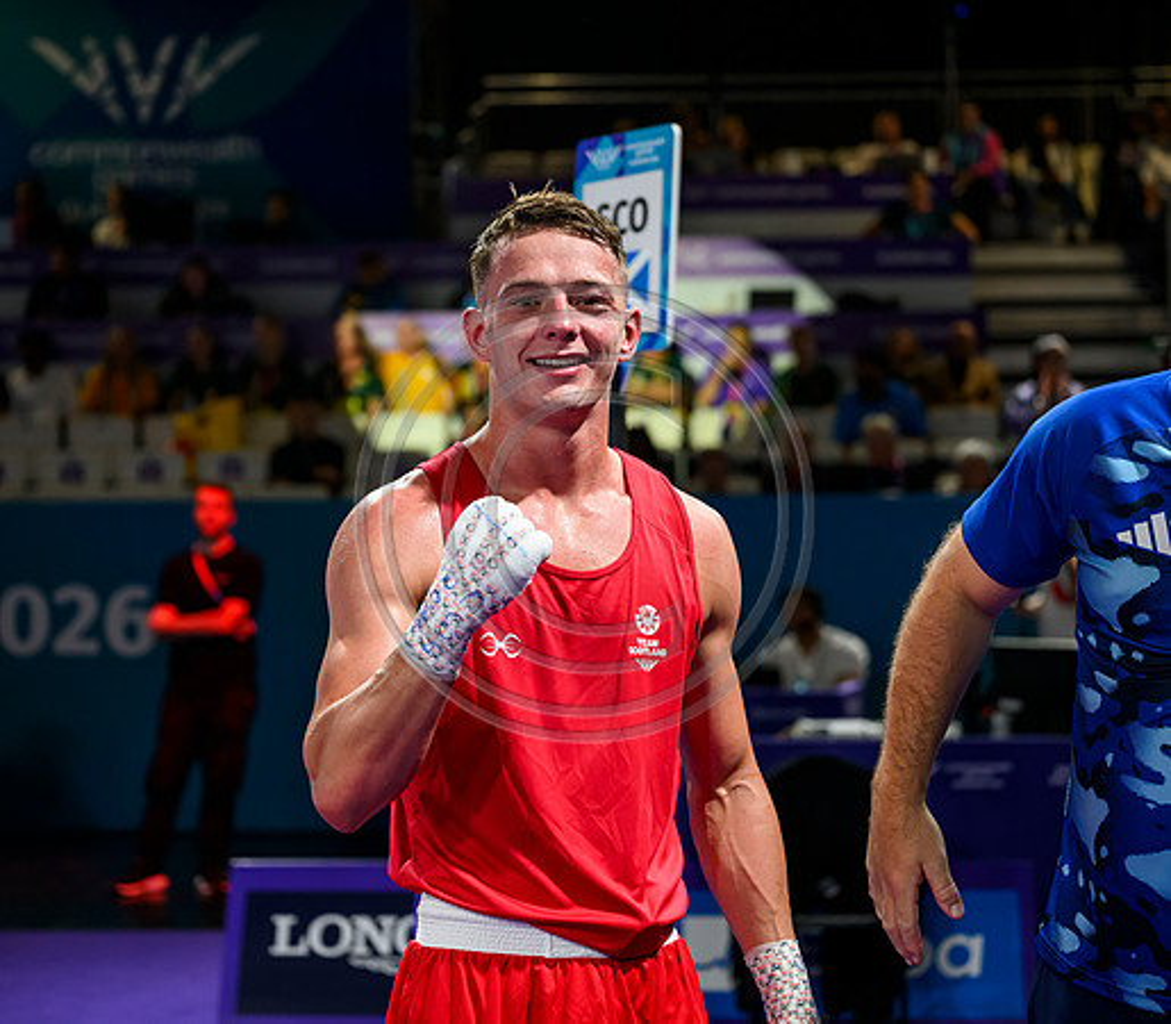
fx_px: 2984
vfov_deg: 19.5
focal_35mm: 83
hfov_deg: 22.2
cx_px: 617
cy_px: 512
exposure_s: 1/1000
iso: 2000
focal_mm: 70
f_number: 3.2
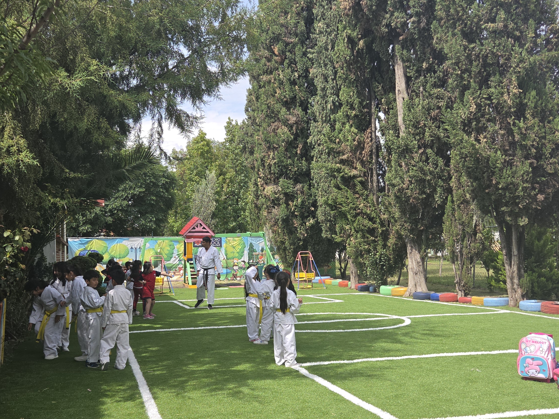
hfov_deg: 45.6
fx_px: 662
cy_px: 244
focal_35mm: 41
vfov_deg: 35.1
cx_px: 233
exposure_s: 1/765
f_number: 1.8
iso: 25
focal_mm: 5.4
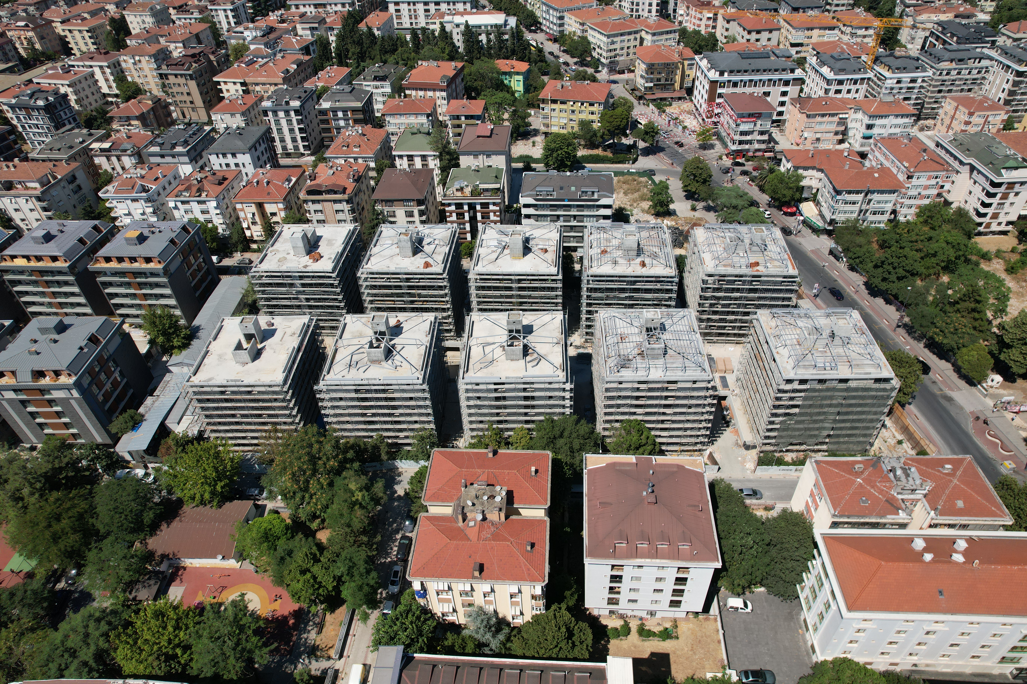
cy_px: 342
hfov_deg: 78.6
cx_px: 514
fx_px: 628
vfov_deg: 57.2
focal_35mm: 22
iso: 100
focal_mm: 8.38
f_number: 2.8
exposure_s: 1/350
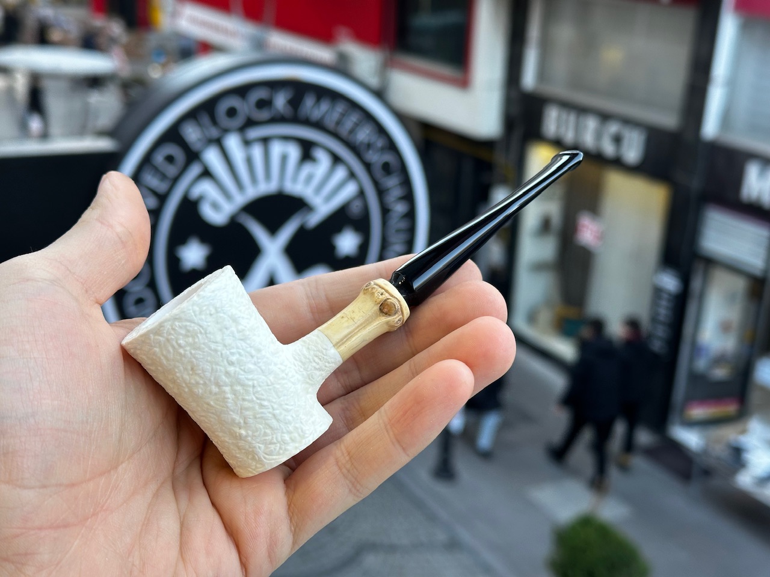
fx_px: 1068
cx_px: 385
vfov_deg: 30.3
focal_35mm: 48
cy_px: 288
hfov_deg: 39.7
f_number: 1.78
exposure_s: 1/100
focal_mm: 6.86
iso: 64
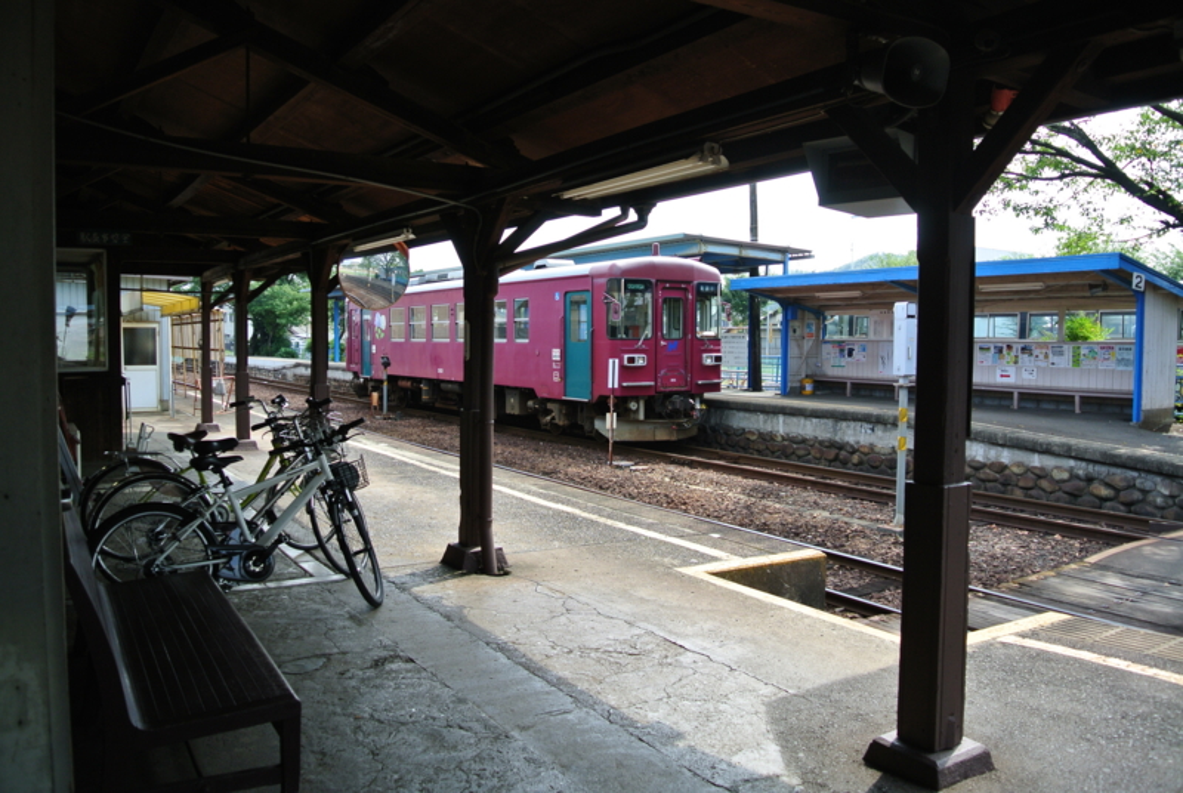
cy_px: 396
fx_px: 889
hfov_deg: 67.3
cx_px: 592
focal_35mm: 27
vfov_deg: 48.1
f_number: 4
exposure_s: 1/200
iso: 100
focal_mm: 10
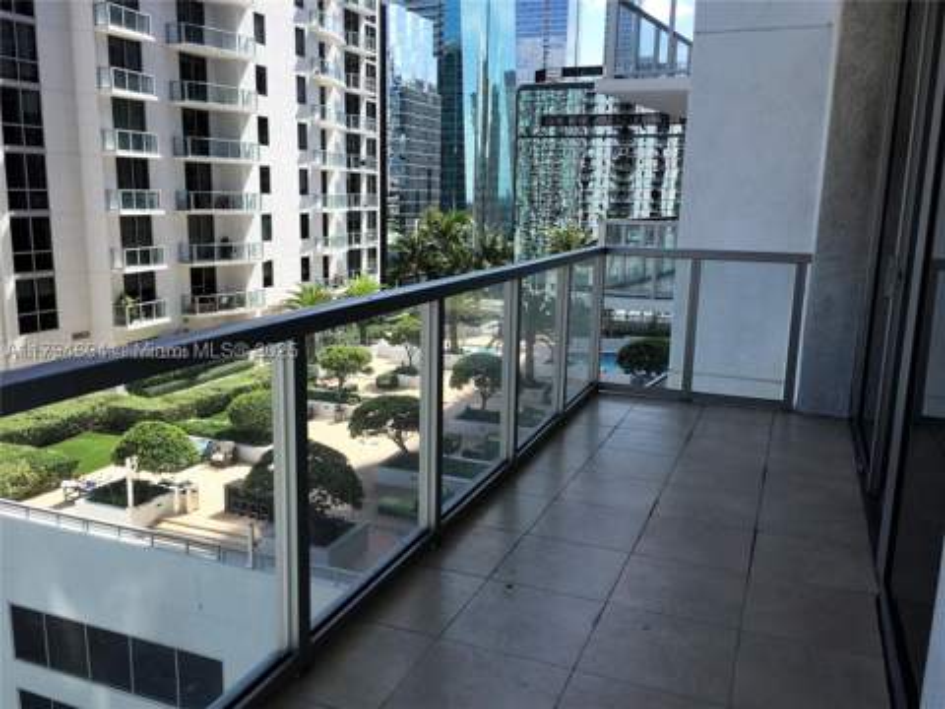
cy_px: 354
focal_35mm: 29
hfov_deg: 61.7
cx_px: 472
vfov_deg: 48.2
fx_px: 792
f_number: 2.2
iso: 32
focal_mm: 4.15
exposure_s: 1/1199
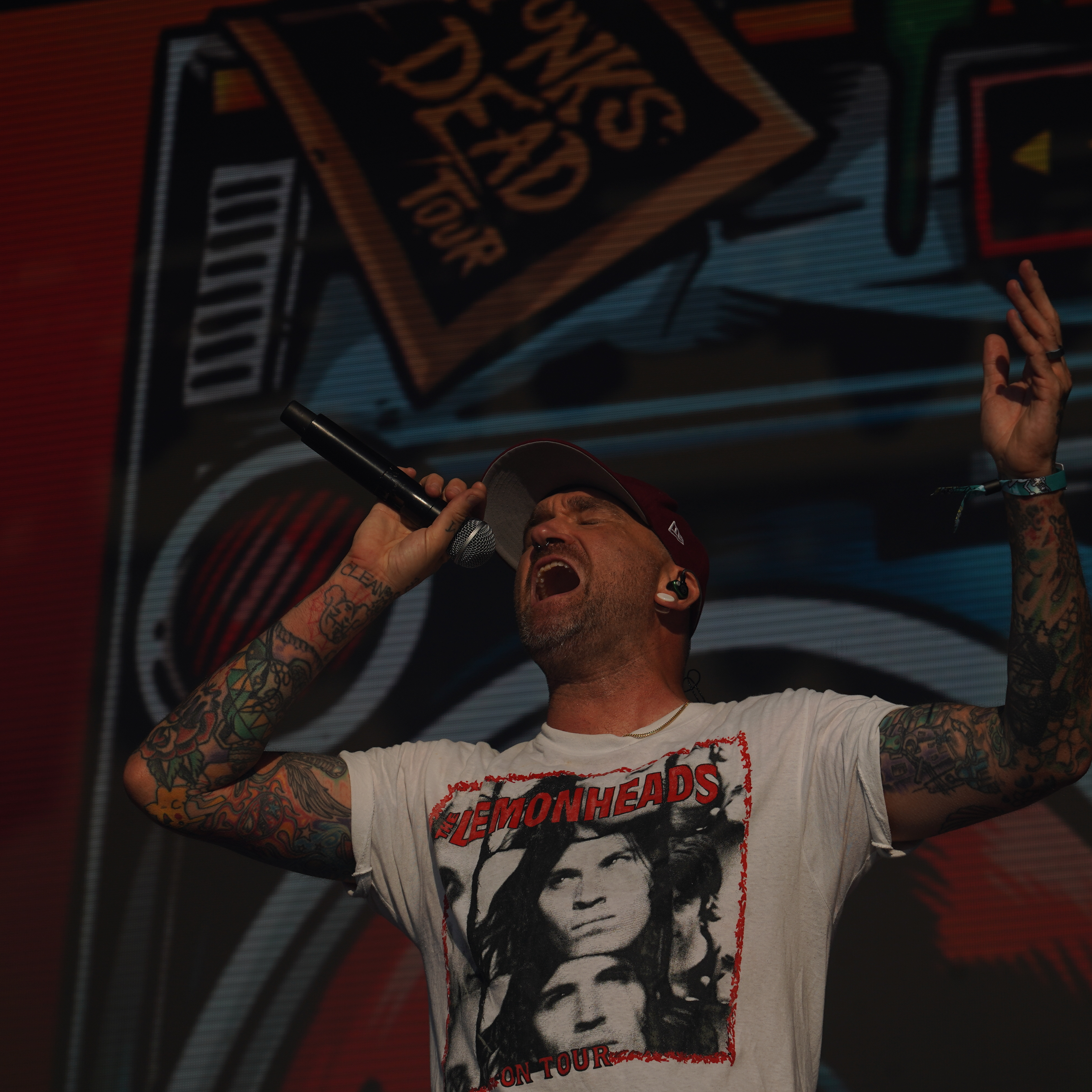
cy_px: 546
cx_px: 594
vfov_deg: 13.0
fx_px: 4783
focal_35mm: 134
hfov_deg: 13.0
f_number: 8
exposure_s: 1/1600
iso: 100
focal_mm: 105
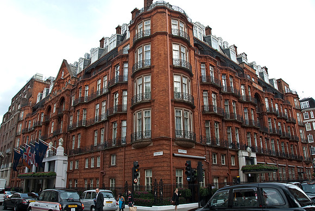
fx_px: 236
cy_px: 106
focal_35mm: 27
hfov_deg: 67.3
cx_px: 158
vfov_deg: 48.0
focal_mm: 18
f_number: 6.3
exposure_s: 1/160
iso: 200
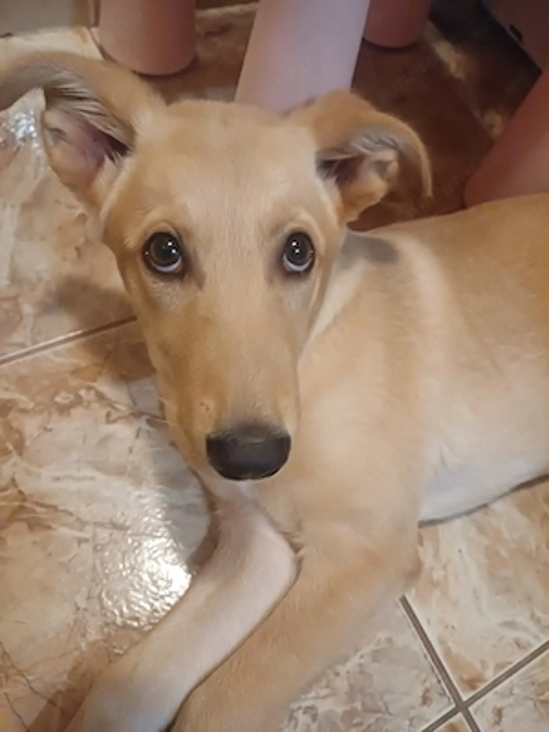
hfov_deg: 54.9
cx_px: 274
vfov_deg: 69.4
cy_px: 366
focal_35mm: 25
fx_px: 529
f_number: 1.8
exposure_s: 1/20
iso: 800
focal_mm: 4.65
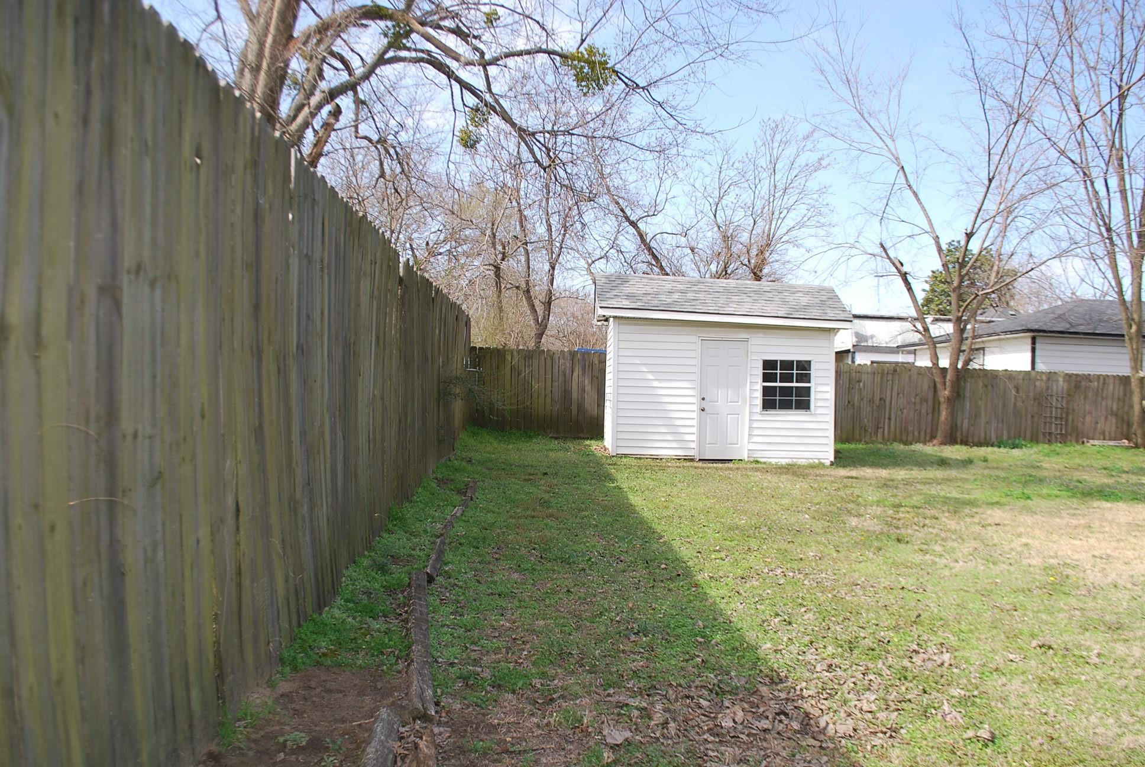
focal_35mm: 27
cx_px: 572
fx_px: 860
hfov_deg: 67.3
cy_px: 384
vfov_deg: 48.0
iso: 100
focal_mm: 18
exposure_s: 1/200
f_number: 5.6
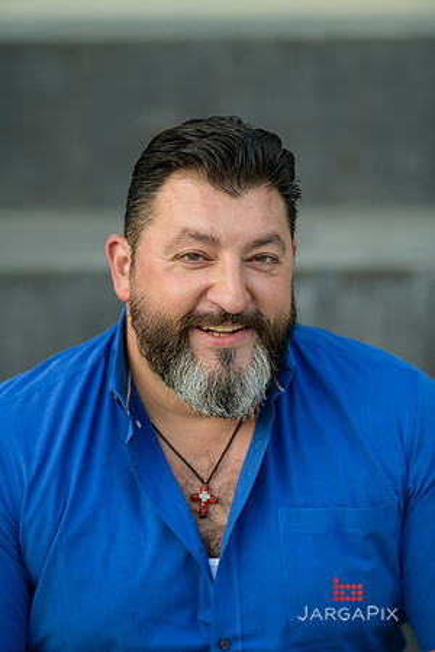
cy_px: 326
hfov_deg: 10.2
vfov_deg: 15.2
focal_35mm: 135
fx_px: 2447
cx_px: 218
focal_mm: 135
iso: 200
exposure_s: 1/250
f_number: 2
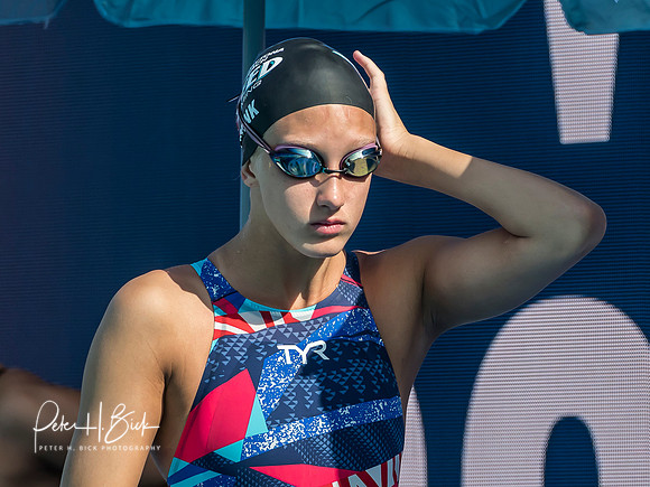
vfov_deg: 2.1
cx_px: 298
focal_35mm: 701
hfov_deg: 2.8
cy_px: 188
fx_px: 13164
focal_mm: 200
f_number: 5.6
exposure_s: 1/1250
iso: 250
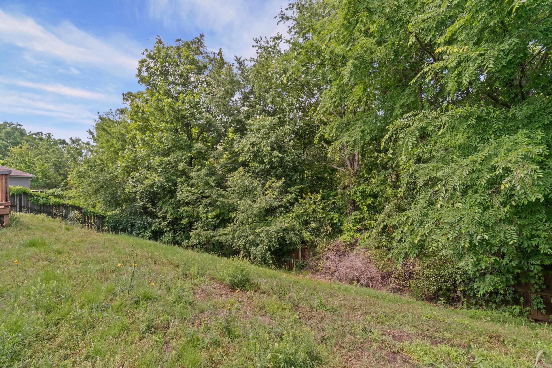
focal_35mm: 18
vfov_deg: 67.4
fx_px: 276
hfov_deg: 90.0
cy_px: 184
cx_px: 276
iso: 250
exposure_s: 1/20
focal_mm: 12
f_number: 9
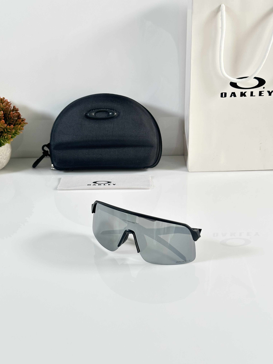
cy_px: 182
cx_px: 136
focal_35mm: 48
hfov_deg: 30.3
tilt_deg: -23.4
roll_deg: +1.1
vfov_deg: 39.7
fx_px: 505
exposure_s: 1/100
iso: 80
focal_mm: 6.86
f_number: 1.78
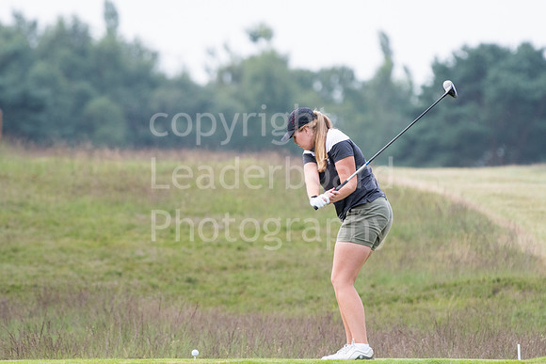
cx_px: 273
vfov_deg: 2.4
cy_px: 182
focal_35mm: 570
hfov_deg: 3.6
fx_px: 8647
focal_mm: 380
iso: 800
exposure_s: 1/1250
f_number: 5.6
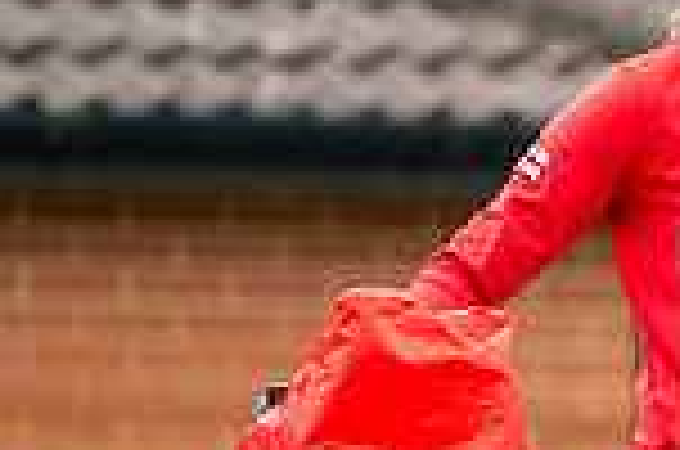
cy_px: 520
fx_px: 21789
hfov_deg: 1.8
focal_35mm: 1156
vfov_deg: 1.2
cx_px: 1270
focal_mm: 300
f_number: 4.5
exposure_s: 1/640
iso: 400
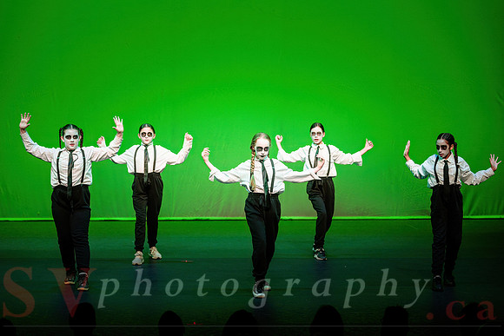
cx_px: 252
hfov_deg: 17.2
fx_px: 1670
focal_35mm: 119
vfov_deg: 11.5
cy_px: 168
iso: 1250
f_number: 3.2
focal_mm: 116
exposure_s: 1/200
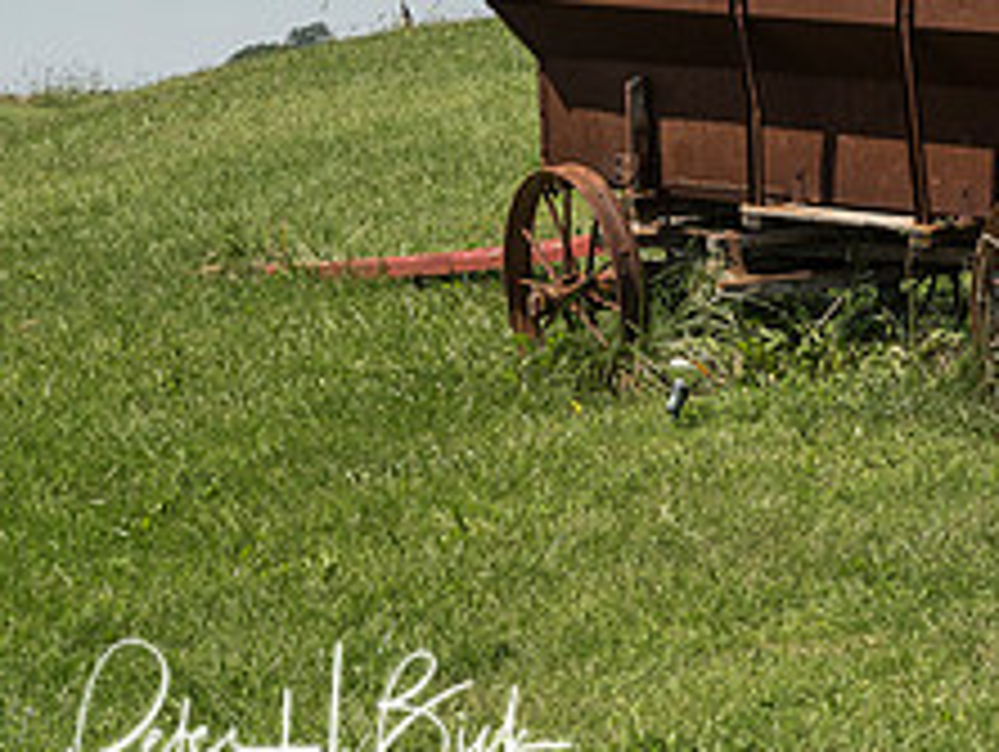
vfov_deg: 7.1
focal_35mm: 209
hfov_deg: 9.3
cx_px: 1238
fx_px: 6038
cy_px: 7
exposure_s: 1/160
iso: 250
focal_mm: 40
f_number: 11
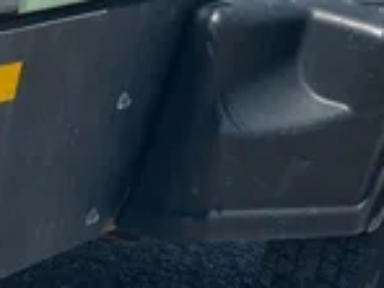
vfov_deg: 11.3
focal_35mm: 129
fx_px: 1431
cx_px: -163
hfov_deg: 14.4
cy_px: 307
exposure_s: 1/2890
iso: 32
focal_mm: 4.25
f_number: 1.8
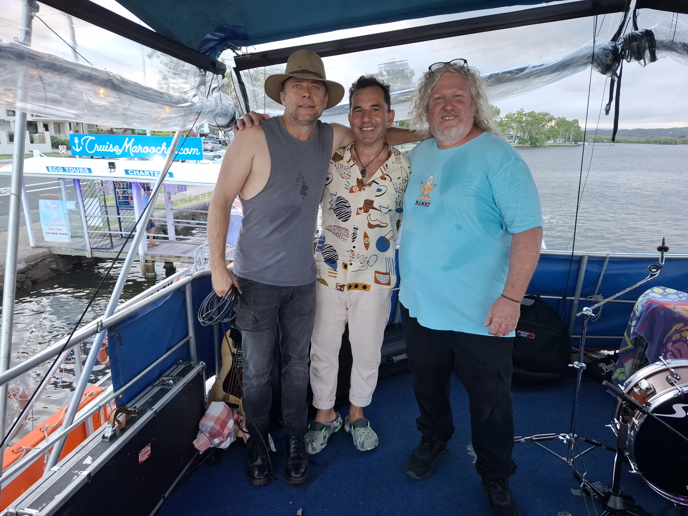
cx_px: 344
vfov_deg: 58.9
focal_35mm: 23
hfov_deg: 73.9
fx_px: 457
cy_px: 258
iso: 100
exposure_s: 1/100
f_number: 1.8
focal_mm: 5.54
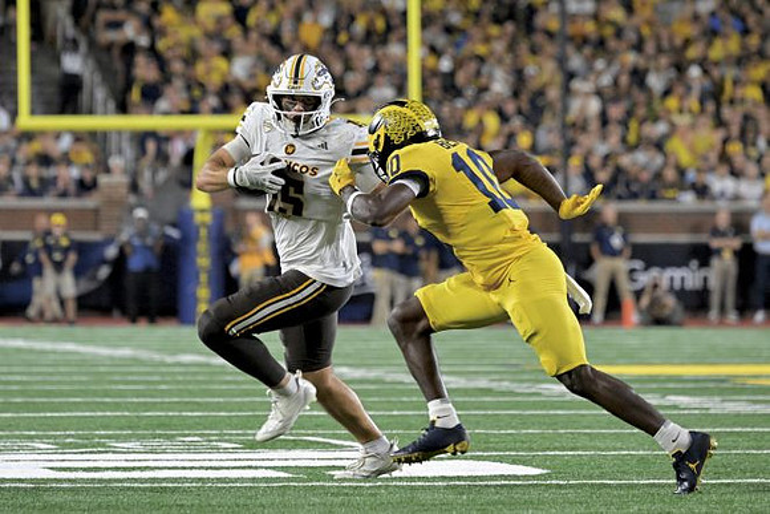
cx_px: 385
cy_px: 257
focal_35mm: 290
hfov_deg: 7.1
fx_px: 6204
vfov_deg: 4.7
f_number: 5.6
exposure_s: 1/1000
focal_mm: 290
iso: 6400
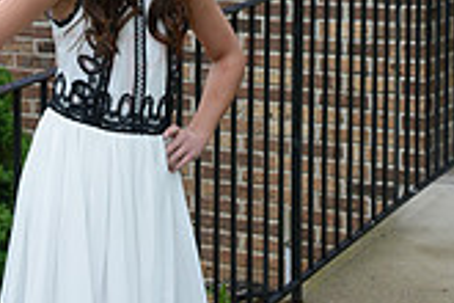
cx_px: 26
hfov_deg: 16.4
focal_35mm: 123
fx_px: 1551
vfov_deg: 11.0
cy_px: -41
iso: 500
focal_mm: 35
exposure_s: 1/250
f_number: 5.6
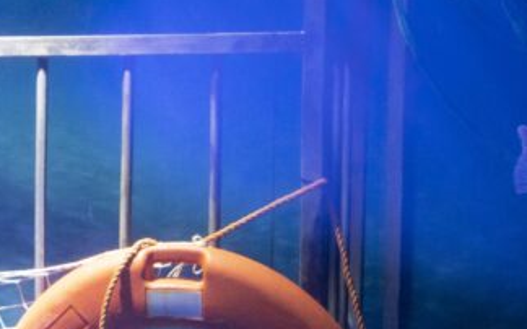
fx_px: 1665
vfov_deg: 11.3
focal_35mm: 116
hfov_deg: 16.2
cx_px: -298
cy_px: 208
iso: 3200
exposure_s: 1/160
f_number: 5
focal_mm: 36
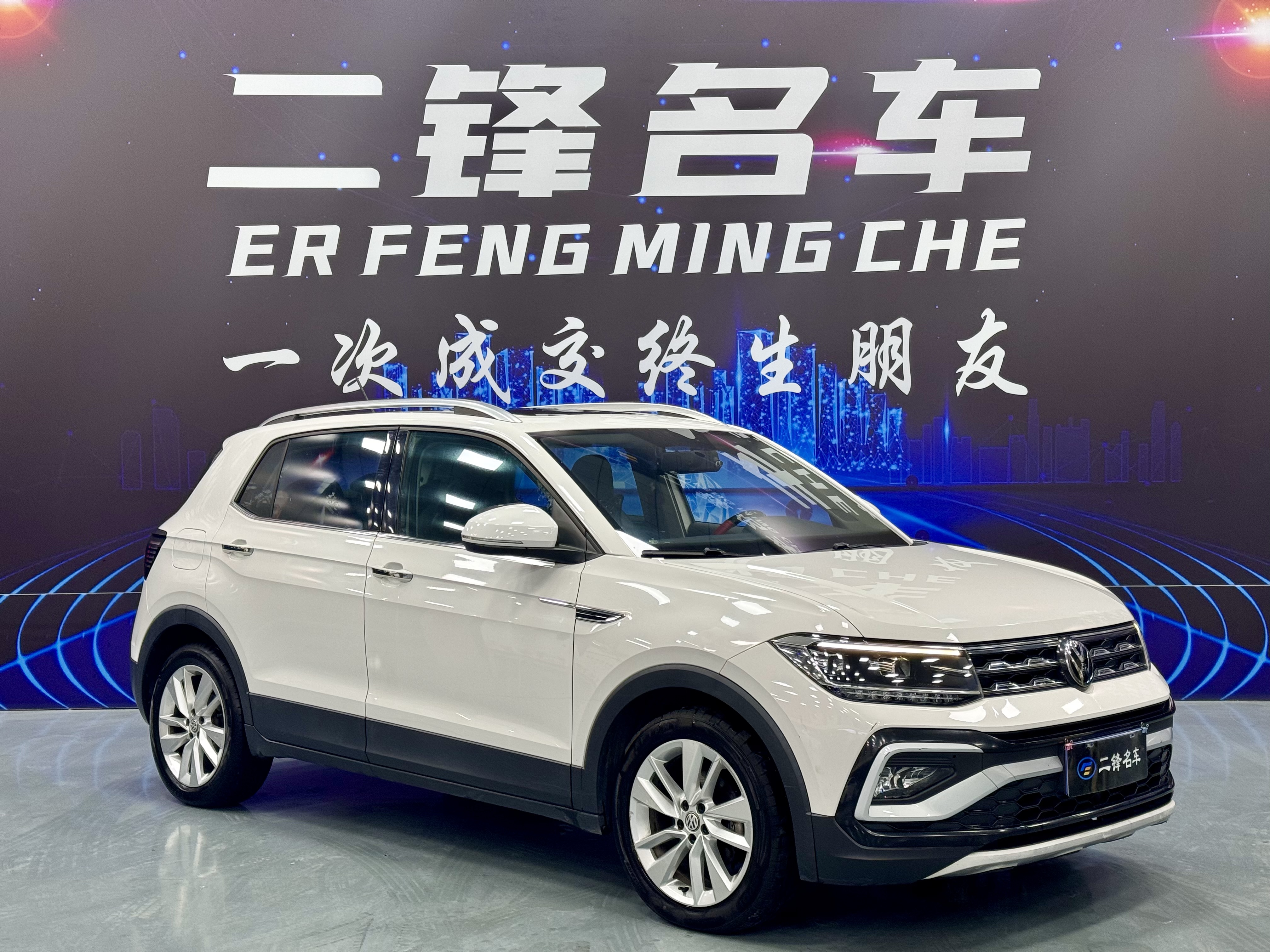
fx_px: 1761
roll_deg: +0.9
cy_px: 476
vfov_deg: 30.3
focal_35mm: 48
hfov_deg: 39.7
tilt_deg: -0.7
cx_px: 635
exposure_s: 1/50
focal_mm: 6.76
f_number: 1.78
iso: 80
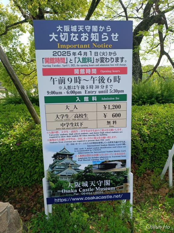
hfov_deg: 56.8
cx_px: 87
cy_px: 116
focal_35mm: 24
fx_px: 161
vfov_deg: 71.6
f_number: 1.65
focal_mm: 6.14
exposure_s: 1/149
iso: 50
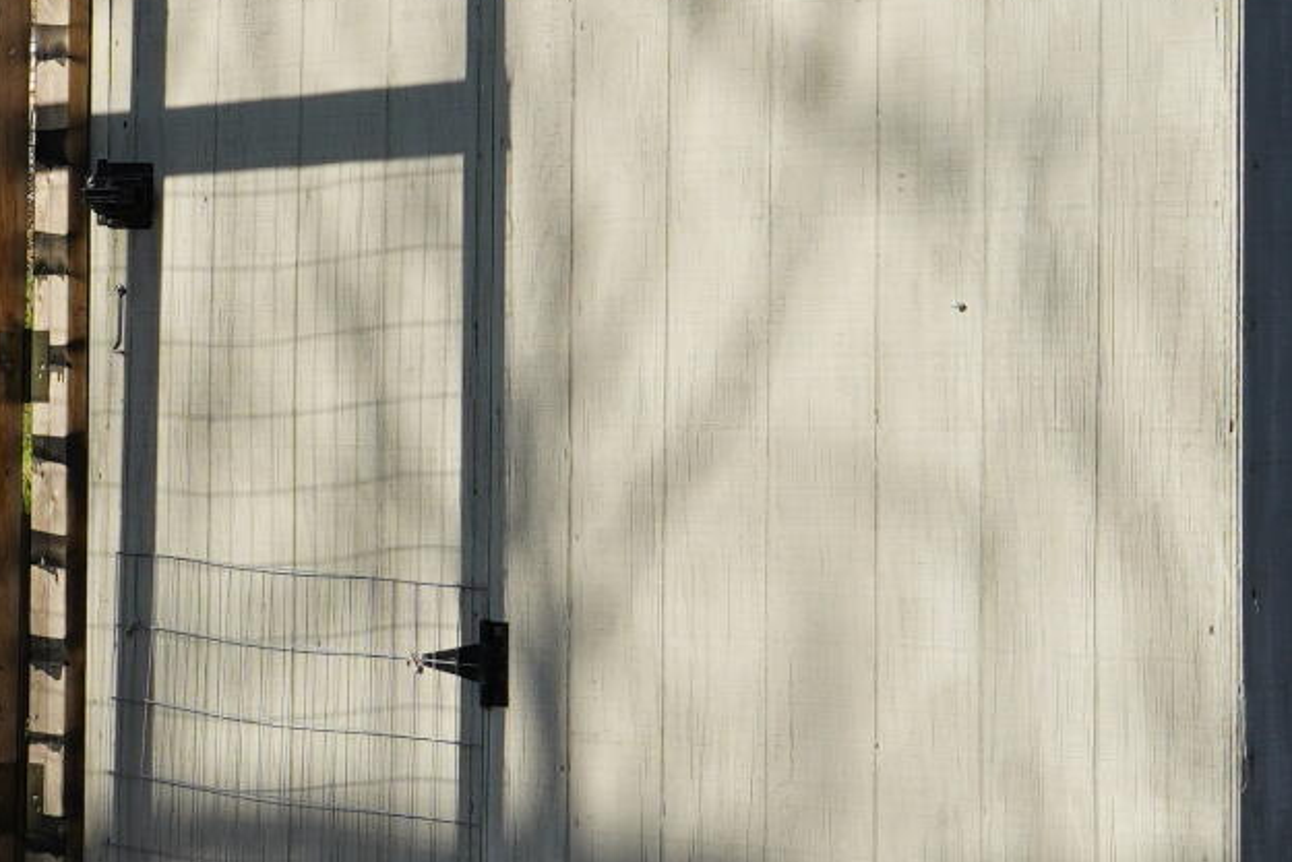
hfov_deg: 10.5
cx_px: 281
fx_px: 6978
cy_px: 134
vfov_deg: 7.1
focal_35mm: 194
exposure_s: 1/125
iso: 100
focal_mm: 27
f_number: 9
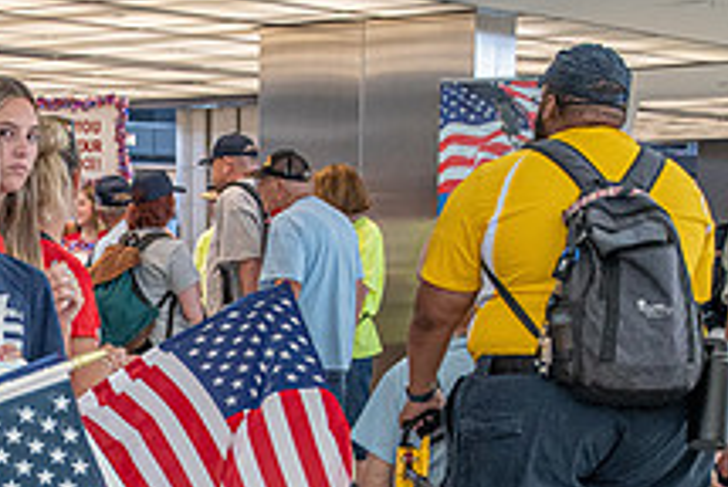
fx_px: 1964
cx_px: -17
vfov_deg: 14.0
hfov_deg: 20.3
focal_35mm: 97
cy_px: 465
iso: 800
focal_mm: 24
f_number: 3.2
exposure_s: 1/500
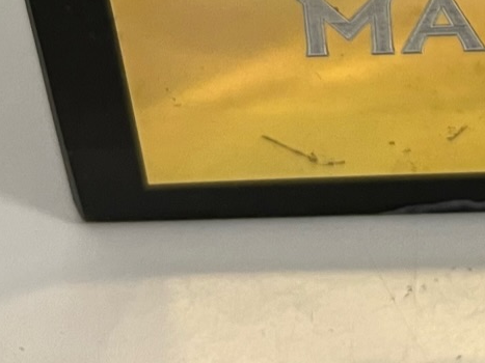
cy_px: -284
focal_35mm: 114
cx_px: 553
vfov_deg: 12.0
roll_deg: -0.7
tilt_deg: -35.3
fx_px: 1597
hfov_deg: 16.7
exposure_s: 1/50
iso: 125
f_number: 1.6
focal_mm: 5.1
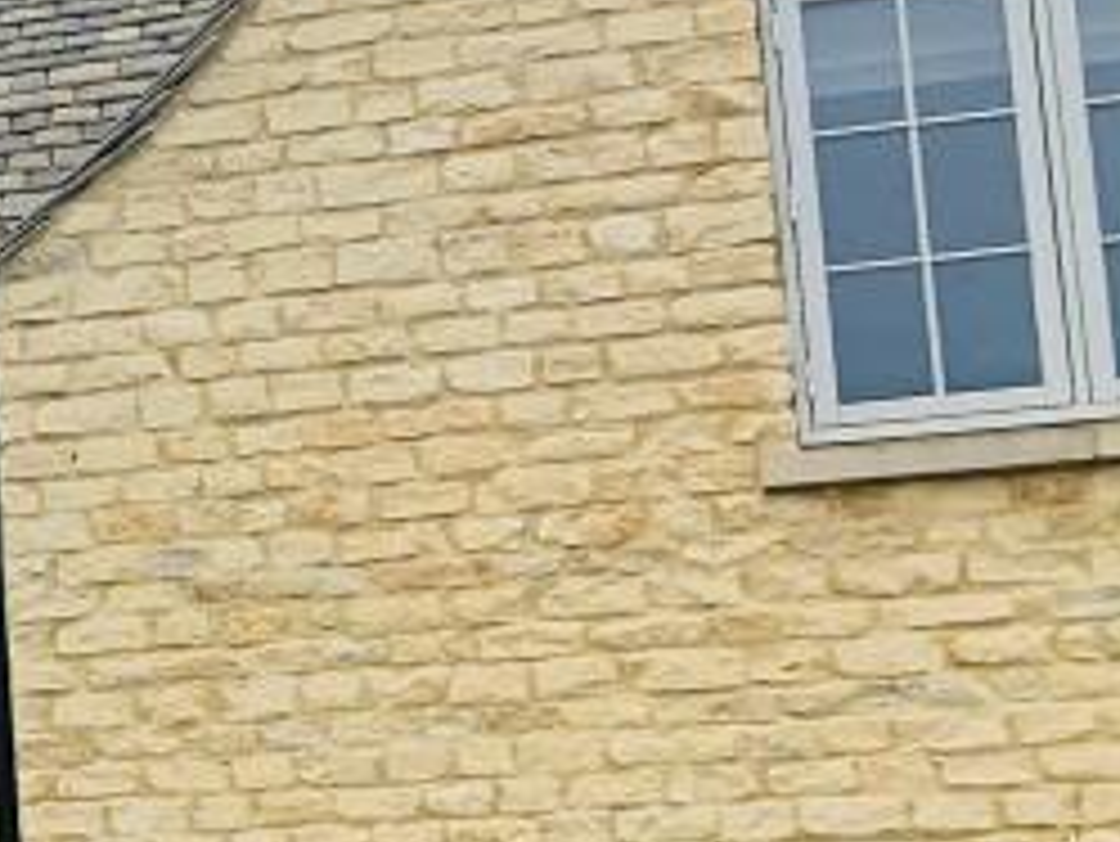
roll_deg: -0.2
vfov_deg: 13.7
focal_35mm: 107
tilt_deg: +8.5
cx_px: -1174
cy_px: 806
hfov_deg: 14.8
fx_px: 3464
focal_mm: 4.25
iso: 25
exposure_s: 1/1282
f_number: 1.8
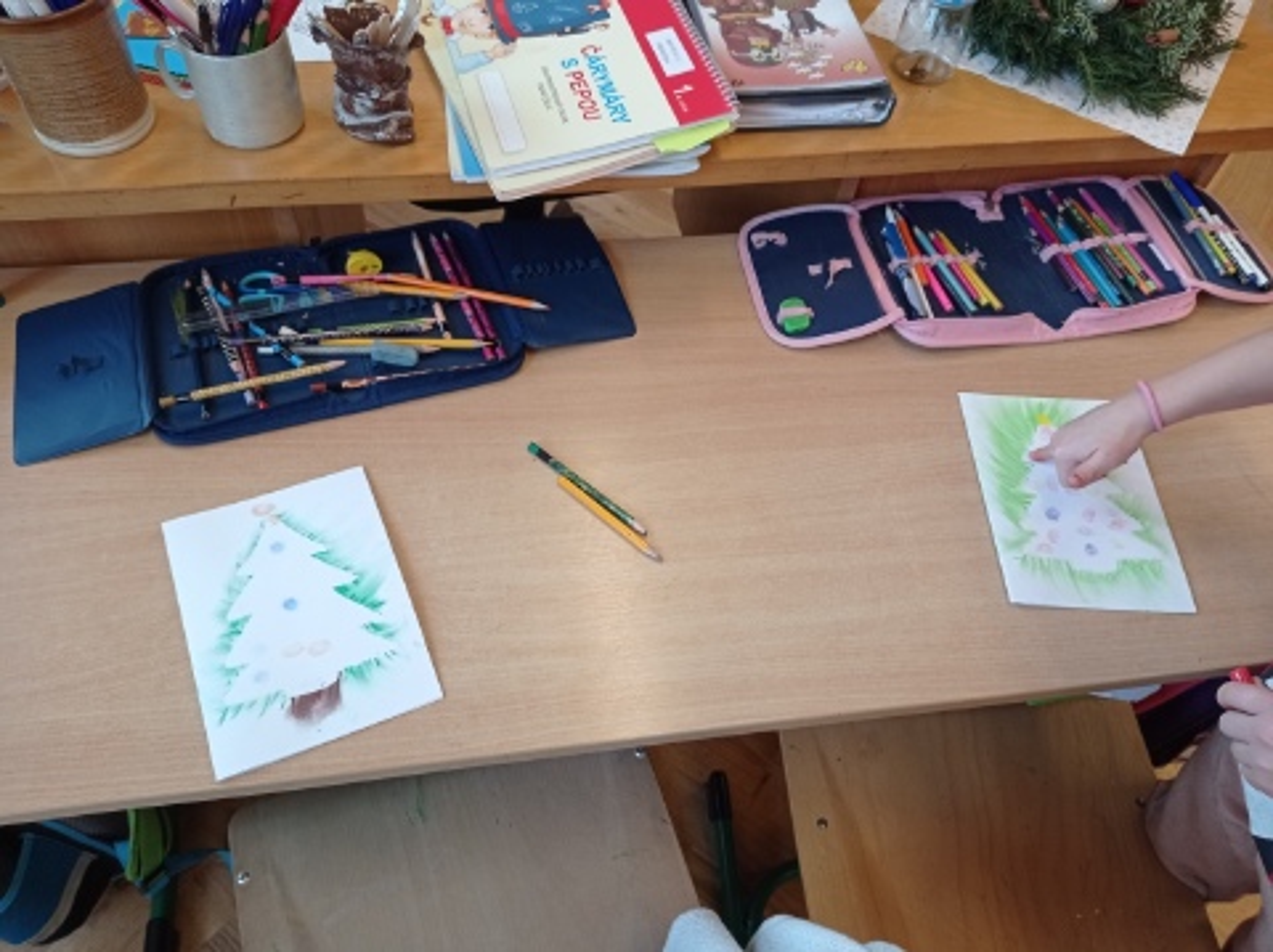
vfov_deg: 49.7
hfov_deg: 63.5
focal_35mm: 28
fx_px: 1029
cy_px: 476
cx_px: 636
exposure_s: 1/100
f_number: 1.79
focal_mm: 4.74
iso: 107
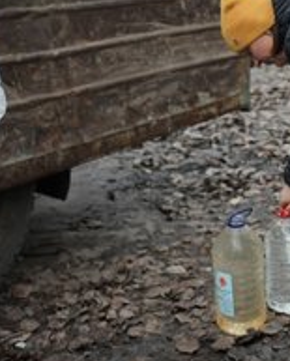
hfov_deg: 22.6
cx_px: 266
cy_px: 167
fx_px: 706
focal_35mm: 66
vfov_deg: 28.7
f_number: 3.5
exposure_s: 1/200
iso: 640
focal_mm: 34
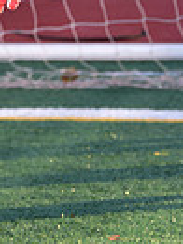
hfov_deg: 2.6
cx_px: -132
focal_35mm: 577
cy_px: -147
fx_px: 4074
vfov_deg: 3.4
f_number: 4.5
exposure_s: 1/250
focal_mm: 135
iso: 160
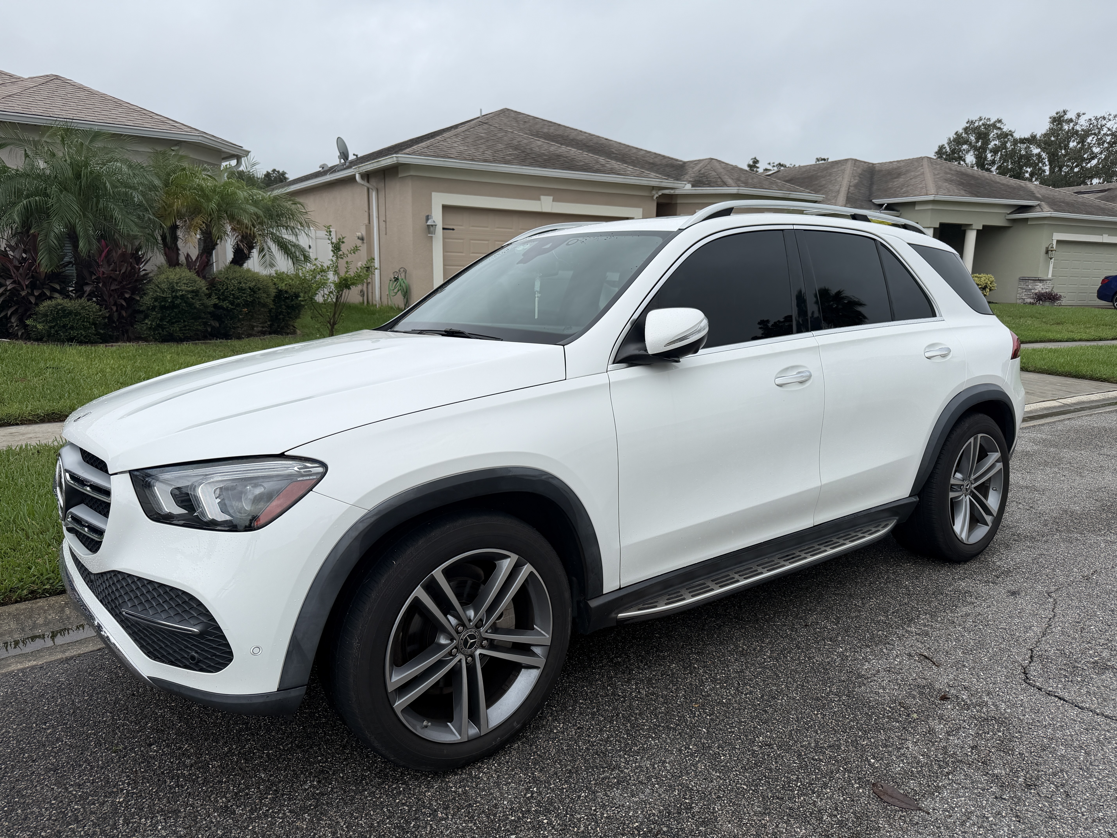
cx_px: 558
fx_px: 774
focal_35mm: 24
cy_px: 419
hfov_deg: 71.6
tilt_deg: -10.6
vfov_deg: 56.8
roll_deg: -1.1
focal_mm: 6.76
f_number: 1.78
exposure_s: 1/3279
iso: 80
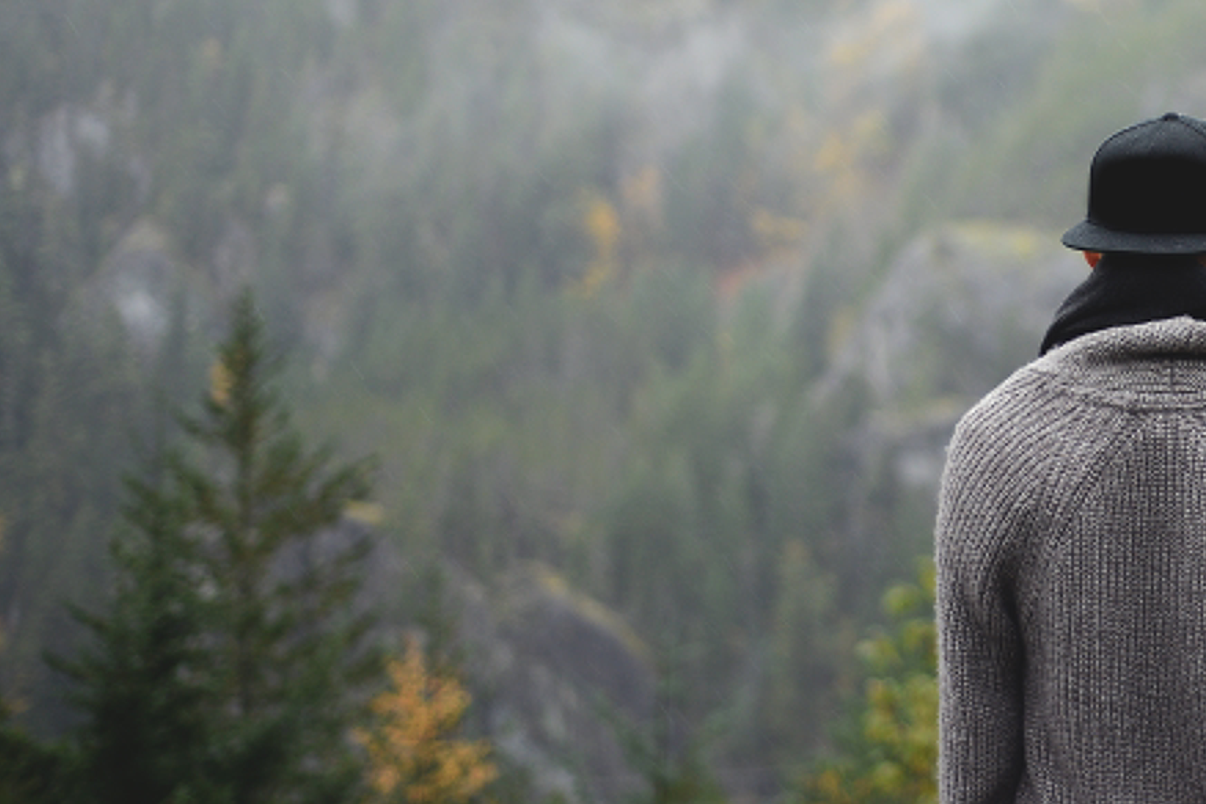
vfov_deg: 13.0
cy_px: 212
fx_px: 3517
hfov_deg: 19.0
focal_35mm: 105
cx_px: 1162
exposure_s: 1/250
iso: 200
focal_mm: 50
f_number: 1.8
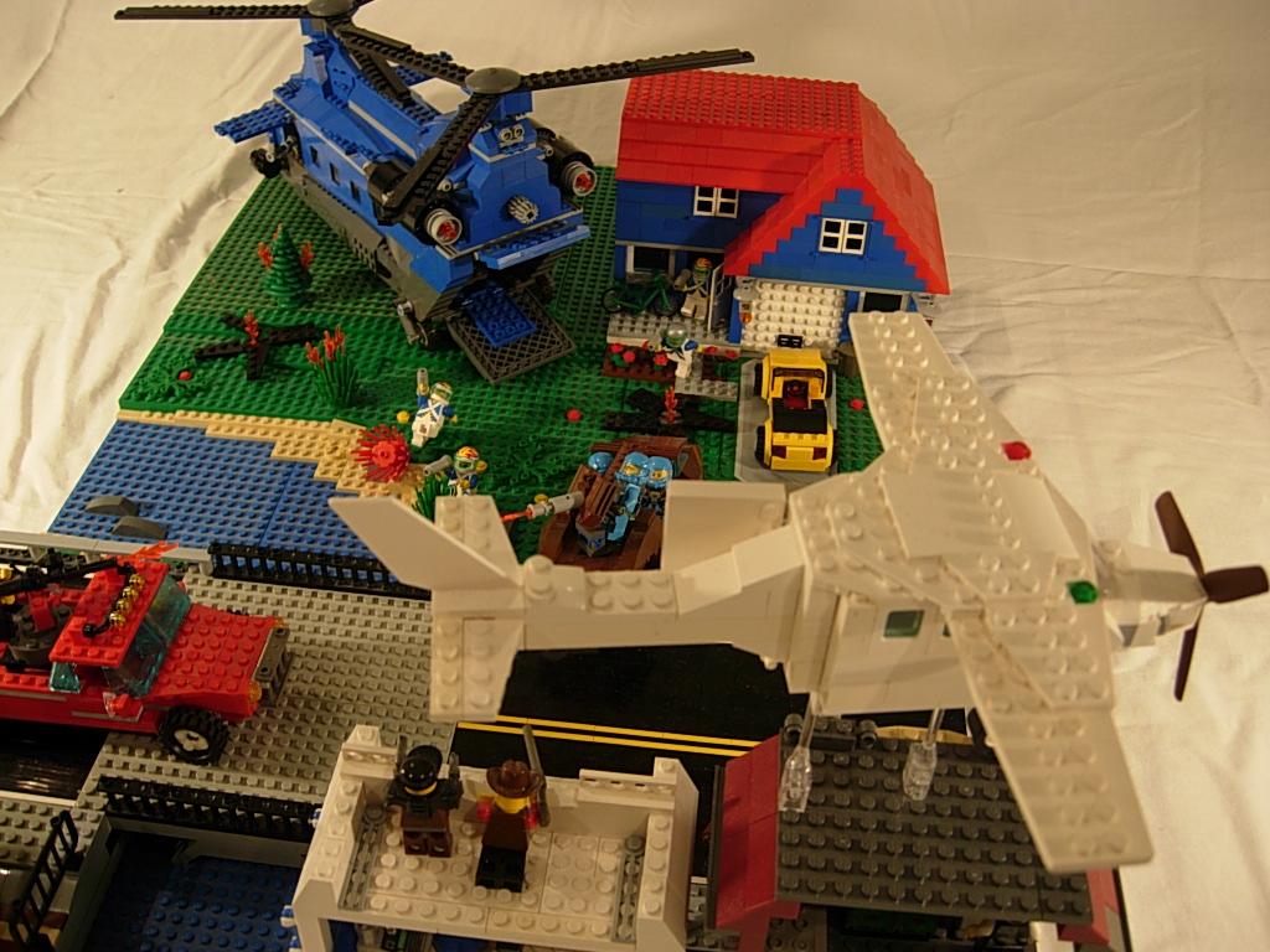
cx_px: 635
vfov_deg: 39.7
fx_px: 1321
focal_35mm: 36
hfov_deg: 51.4
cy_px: 476
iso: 50
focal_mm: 7.5
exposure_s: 1/6.9
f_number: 2.7
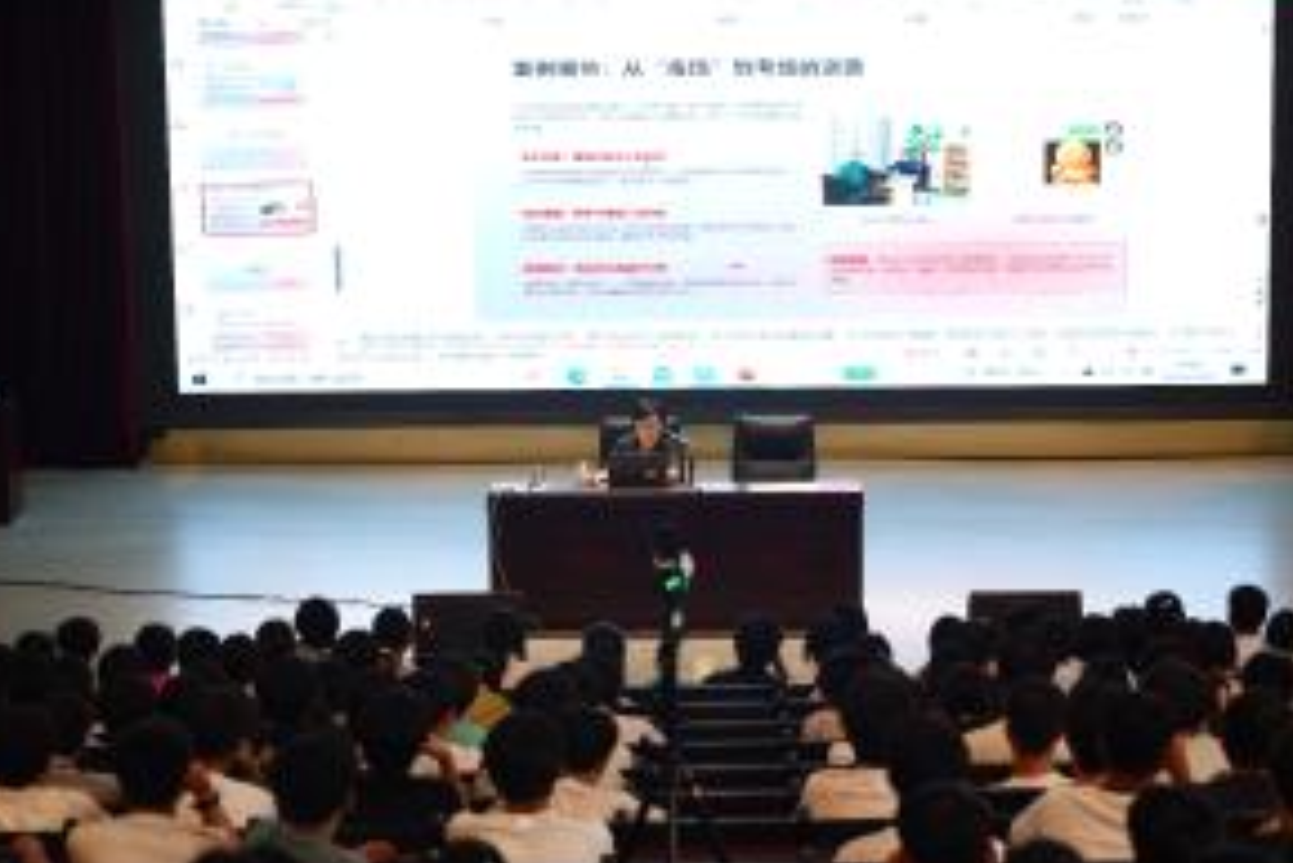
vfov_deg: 14.1
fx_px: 3485
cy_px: 543
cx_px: 761
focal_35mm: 97
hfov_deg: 21.0
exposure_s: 1/80
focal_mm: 70
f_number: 2.8
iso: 400
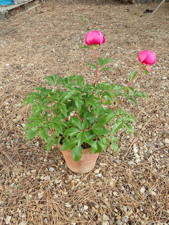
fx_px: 195
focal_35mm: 30
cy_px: 112
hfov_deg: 46.8
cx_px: 84
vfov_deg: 60.0
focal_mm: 5.5
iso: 100
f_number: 3.2
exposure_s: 1/100
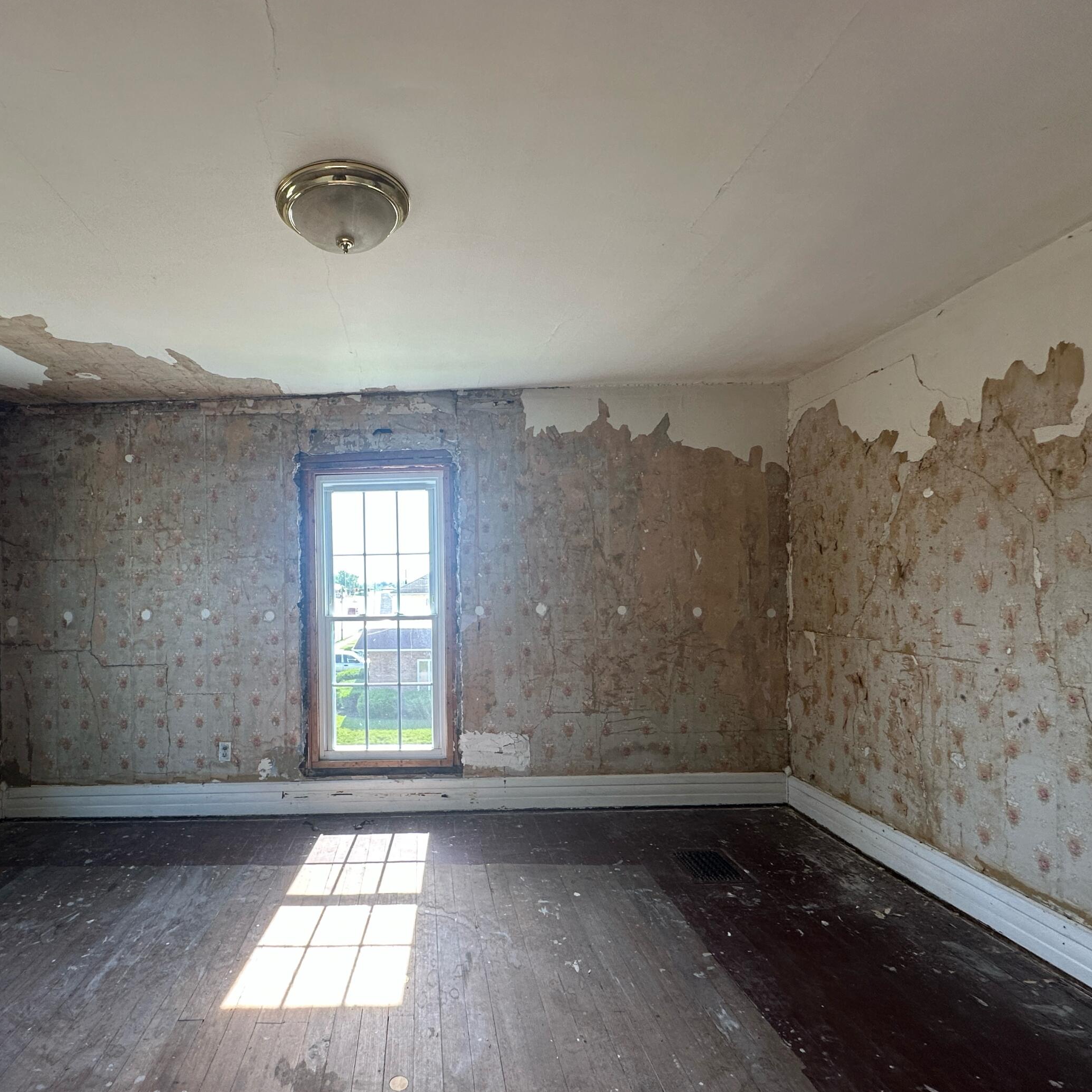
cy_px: 592
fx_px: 642
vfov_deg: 80.6
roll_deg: +1.2
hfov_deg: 79.3
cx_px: 412
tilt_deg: +0.1
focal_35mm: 18
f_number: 2.2
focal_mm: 2.22
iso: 100
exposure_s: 1/99
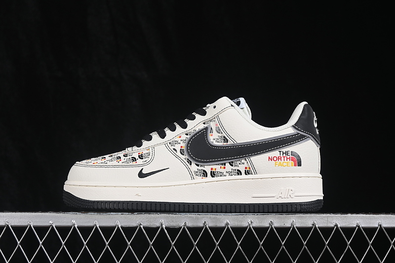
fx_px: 823
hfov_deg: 27.0
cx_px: 198
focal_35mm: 75
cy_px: 132
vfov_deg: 18.2
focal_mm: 50
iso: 160
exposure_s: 1/80
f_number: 8
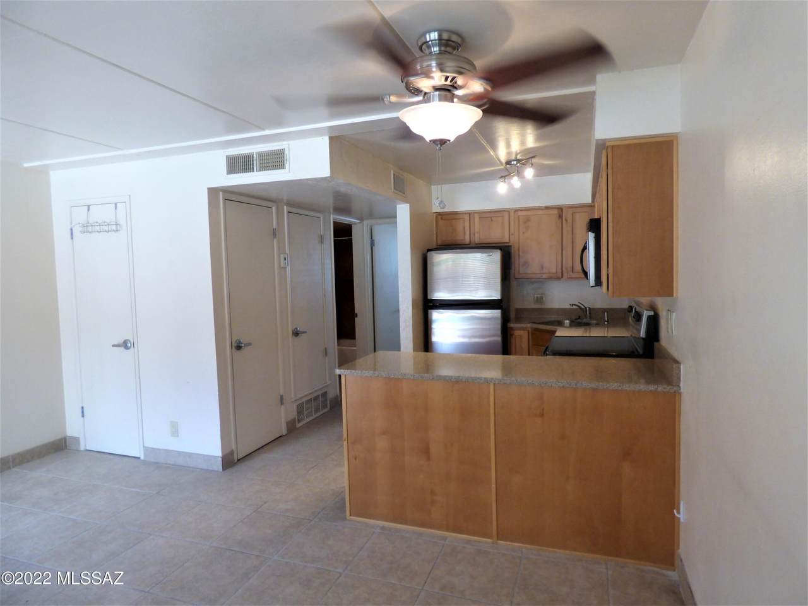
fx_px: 467
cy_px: 303
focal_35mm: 20
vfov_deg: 66.0
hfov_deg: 81.7
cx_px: 404
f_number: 2.8
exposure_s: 1/60
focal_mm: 3.58
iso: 200
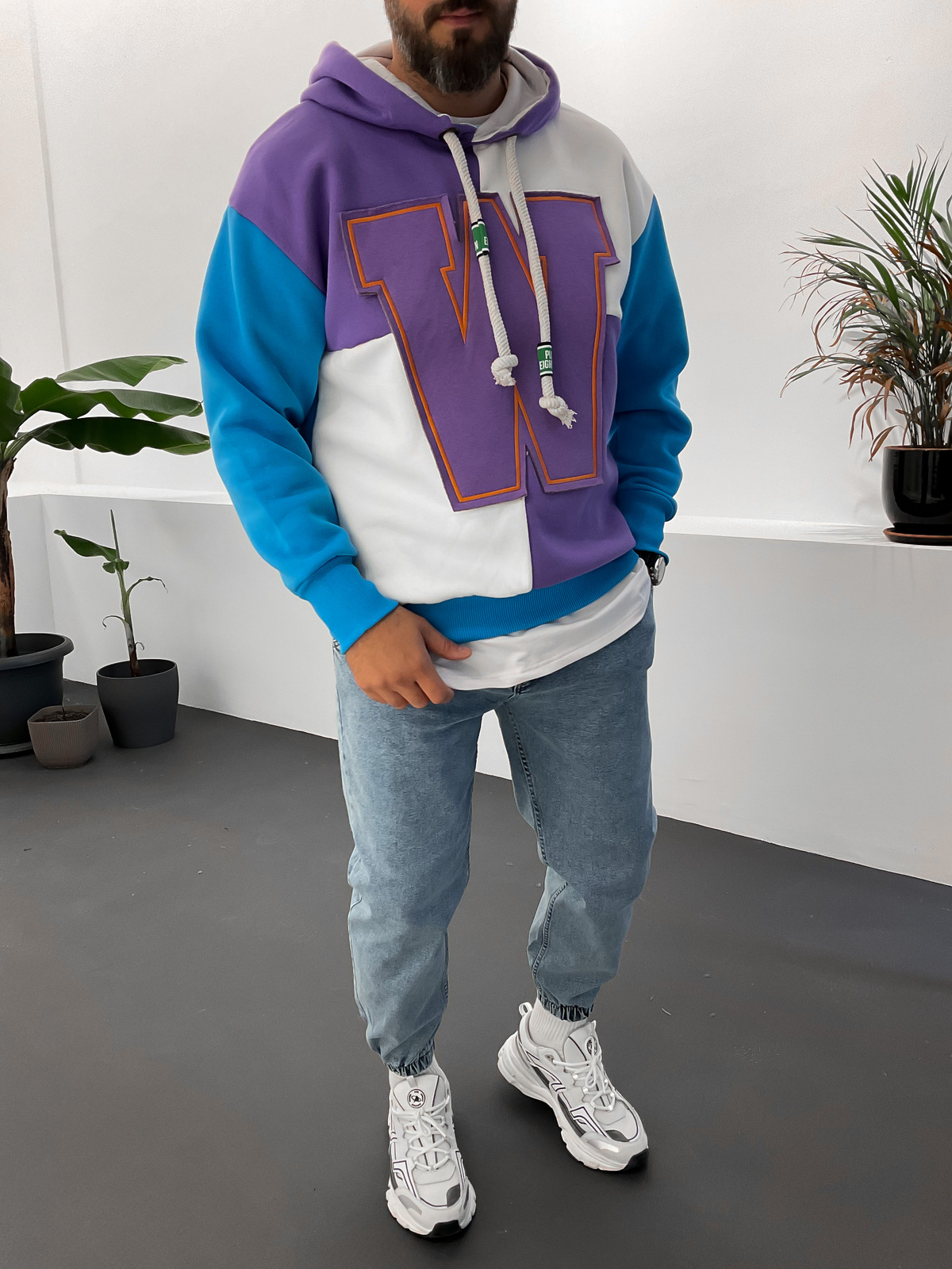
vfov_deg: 61.7
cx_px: 476
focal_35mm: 29
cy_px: 634
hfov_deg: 48.2
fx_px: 1063
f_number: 1.8
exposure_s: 1/100
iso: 64
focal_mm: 3
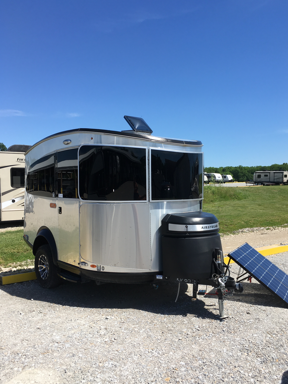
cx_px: 152
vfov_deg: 58.3
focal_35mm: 31
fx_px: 344
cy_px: 200
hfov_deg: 45.4
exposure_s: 1/1570
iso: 25
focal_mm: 4.15
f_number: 2.2
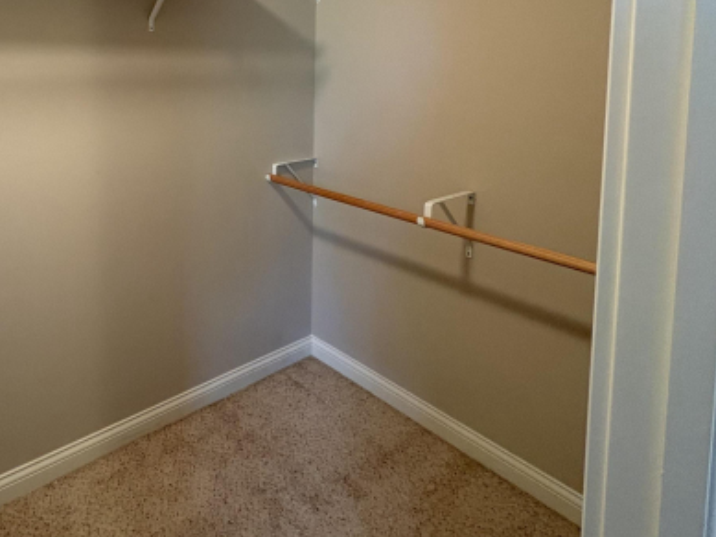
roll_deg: +1.1
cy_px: 101
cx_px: 203
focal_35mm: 24
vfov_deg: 52.8
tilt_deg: -3.1
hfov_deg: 68.2
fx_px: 497
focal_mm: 2.22
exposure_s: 1/60
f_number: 2.2
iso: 400
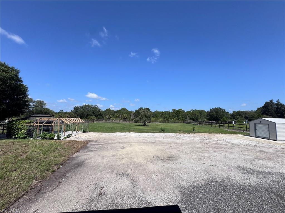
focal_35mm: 14
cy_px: 106
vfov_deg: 85.7
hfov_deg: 102.1
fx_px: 115
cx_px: 142
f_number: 2.2
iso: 50
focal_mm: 2.22
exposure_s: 1/2028
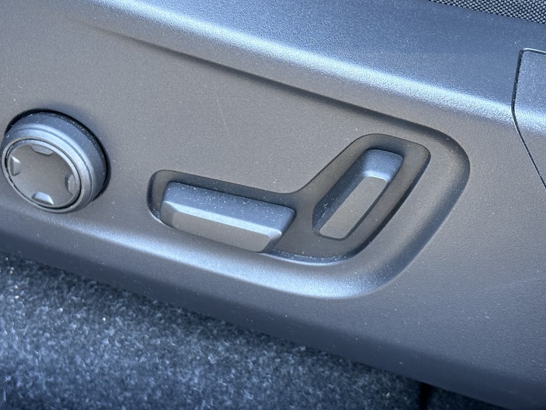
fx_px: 1262
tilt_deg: -34.6
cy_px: 143
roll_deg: -1.4
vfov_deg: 18.4
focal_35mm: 80
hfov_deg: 24.4
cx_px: 270
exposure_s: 1/50
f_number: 1.78
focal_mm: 6.86
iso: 250
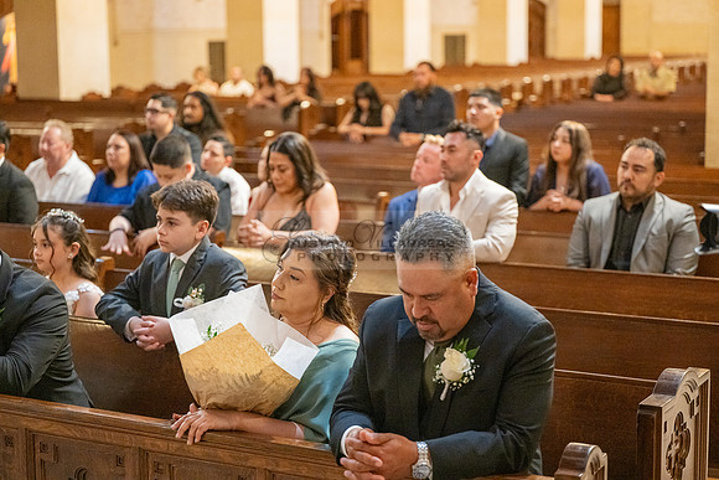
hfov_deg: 28.8
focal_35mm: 70
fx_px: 1398
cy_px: 240
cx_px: 360
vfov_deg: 19.5
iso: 2000
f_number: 2.8
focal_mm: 70
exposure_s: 1/160
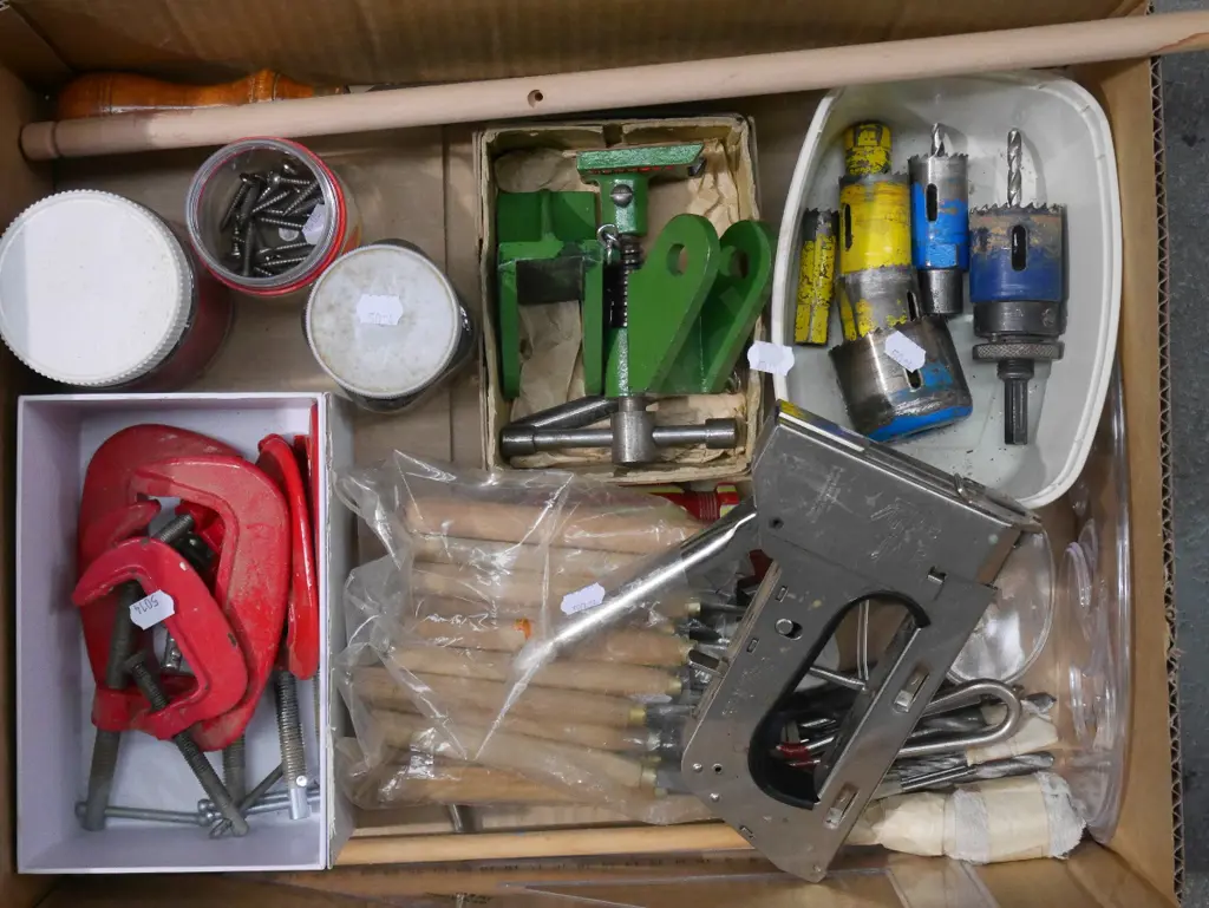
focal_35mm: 56
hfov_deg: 34.3
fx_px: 1957
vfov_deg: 26.1
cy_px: 454
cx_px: 604
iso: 3200
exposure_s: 1/50
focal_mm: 28
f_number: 5.5
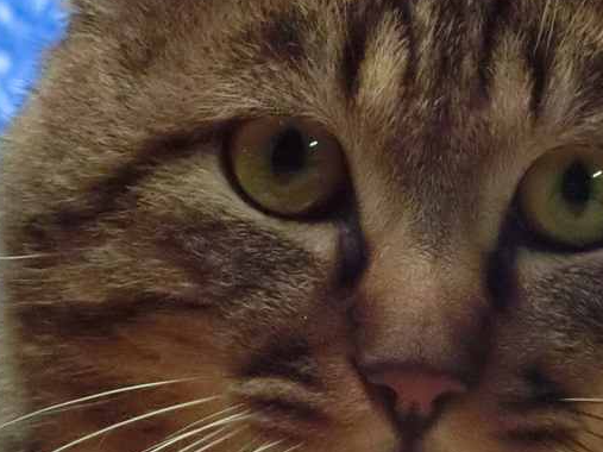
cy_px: 328
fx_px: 3831
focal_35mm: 220
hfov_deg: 9.0
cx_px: 432
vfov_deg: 6.7
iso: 2500
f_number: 5.6
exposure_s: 1/100
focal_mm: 16.5
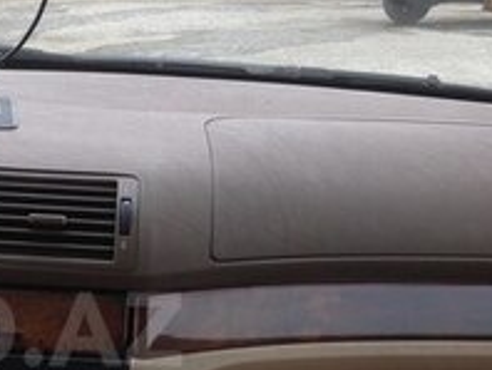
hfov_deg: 17.2
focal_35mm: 110
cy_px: 329
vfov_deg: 13.4
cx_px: -72
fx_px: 1565
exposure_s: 1/164
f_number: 2.4
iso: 50
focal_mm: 4.12
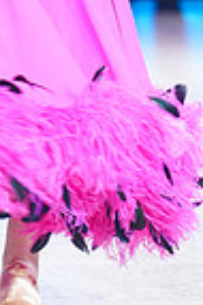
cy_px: -162
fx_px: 5138
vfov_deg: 3.4
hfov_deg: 2.3
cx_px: 20
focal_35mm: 606
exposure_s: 1/200
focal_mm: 149
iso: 1600
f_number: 3.5
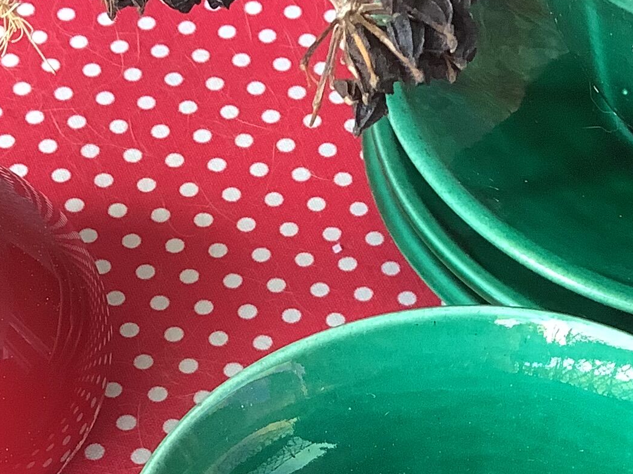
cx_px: 470
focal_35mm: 97
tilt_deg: -54.9
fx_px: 1774
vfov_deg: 14.5
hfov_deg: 20.1
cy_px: 636
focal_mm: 3.3
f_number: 2.4
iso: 100
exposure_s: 1/100
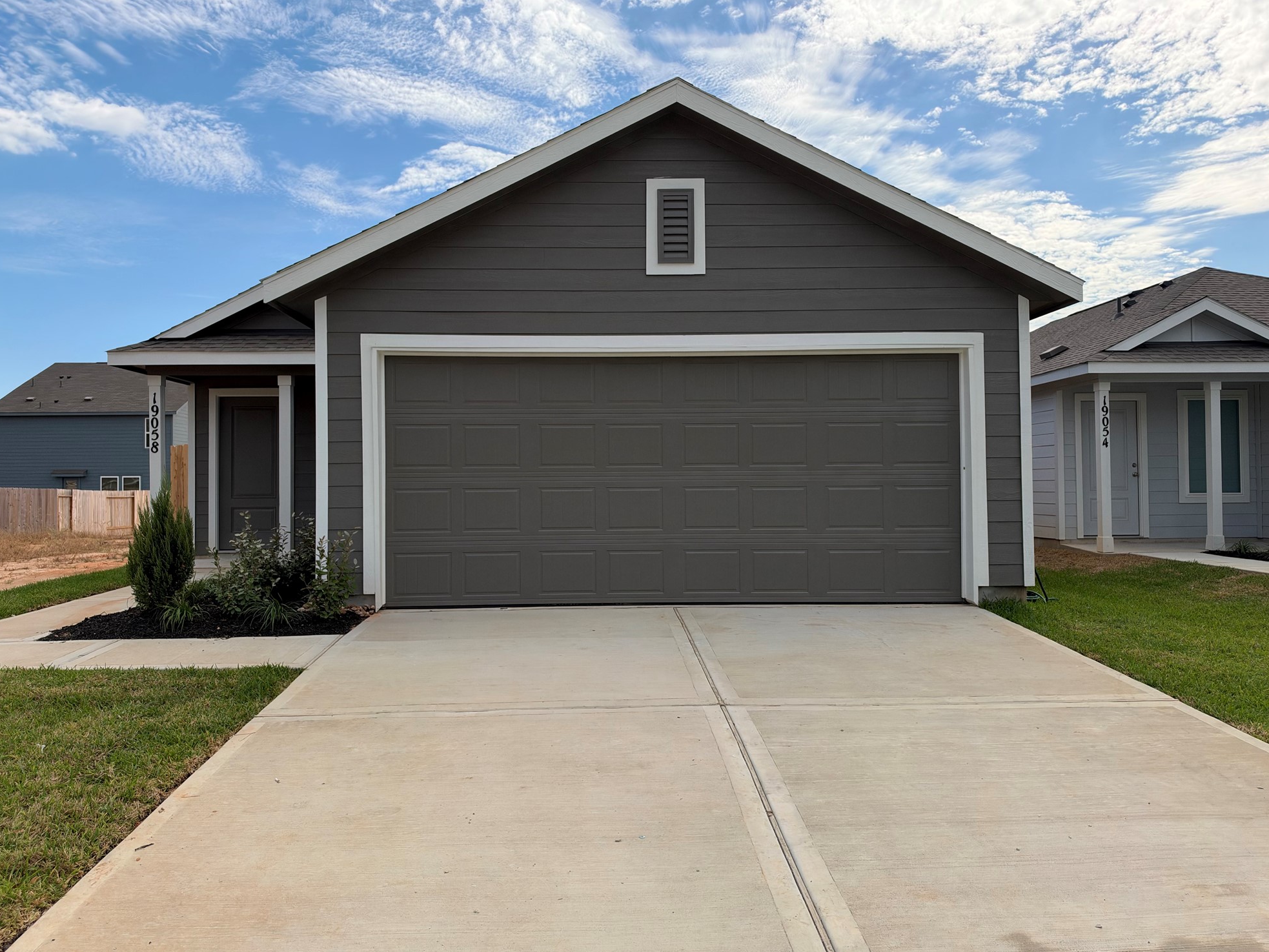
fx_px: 917
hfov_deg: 69.4
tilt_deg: +0.5
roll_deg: +0.5
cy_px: 464
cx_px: 622
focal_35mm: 25
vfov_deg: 54.9
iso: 80
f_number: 1.8
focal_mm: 6.93
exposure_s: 1/4878
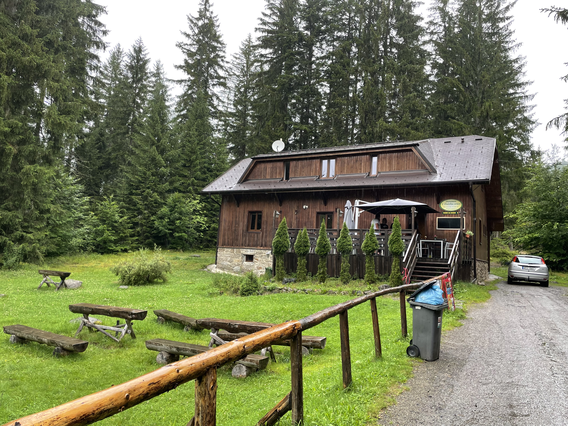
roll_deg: -2.6
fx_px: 427
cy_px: 213
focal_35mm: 26
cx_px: 284
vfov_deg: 53.1
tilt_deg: +6.4
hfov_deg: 67.3
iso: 32
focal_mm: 4.2
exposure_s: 1/213
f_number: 1.6
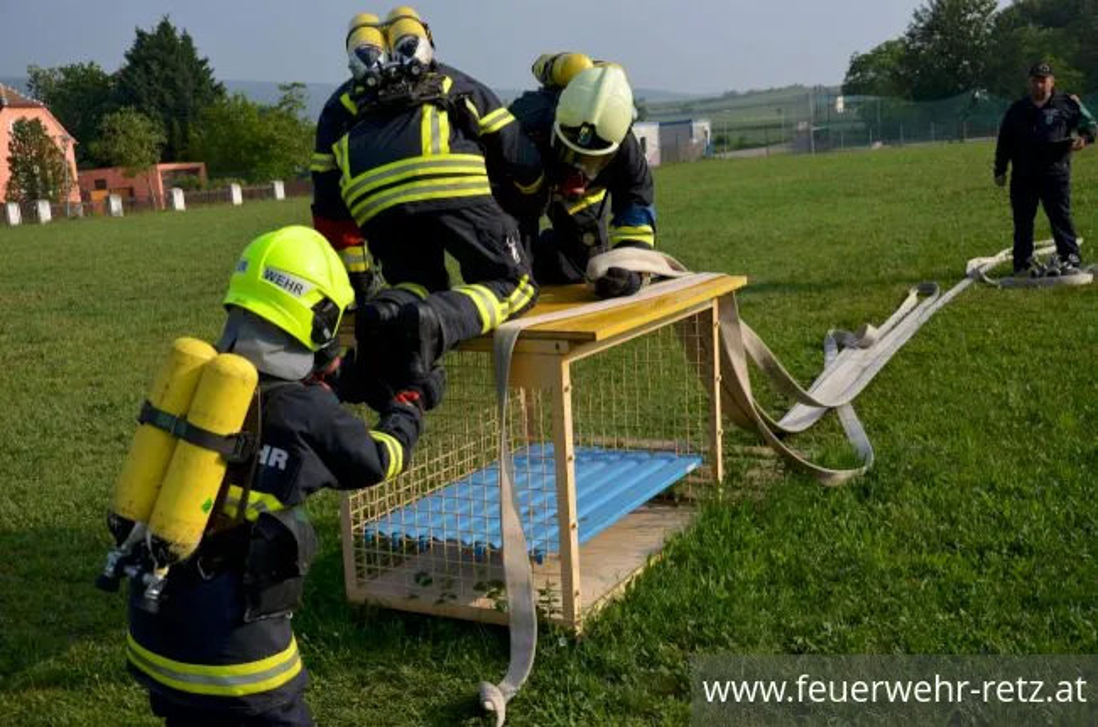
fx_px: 1278
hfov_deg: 46.5
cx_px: 549
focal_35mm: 42
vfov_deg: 31.7
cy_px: 364
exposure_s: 1/1600
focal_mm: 28
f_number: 7.1
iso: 400
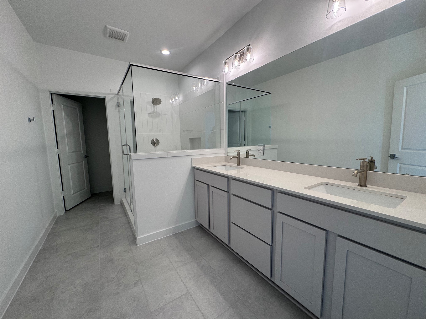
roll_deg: +0.9
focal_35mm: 14
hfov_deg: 102.1
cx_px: 213
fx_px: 172
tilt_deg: -7.0
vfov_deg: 85.7
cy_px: 160
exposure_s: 1/120
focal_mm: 2.22
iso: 80
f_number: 2.2
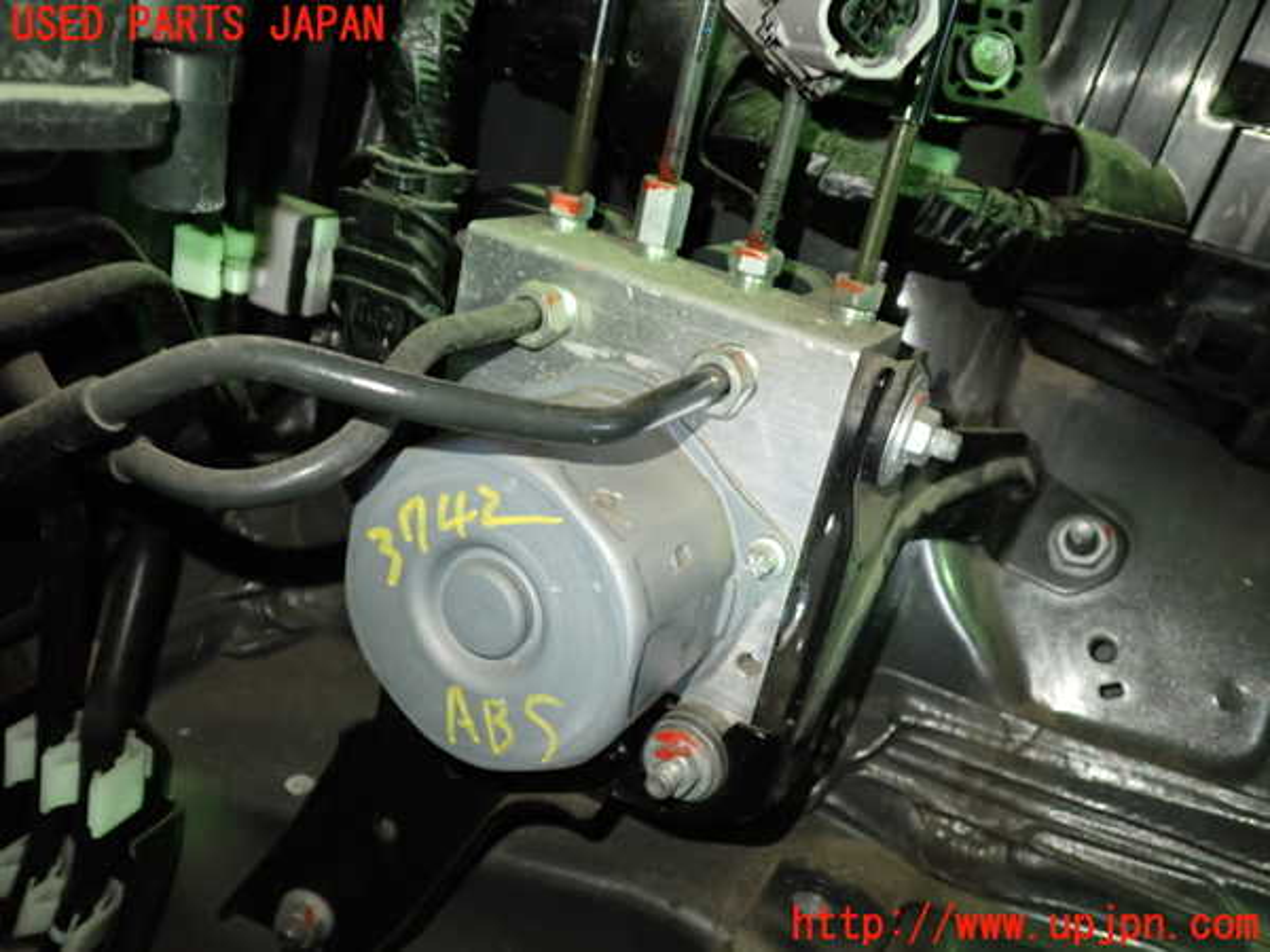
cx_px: 635
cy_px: 476
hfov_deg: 60.0
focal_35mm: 30
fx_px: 1101
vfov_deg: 46.8
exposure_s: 1/30
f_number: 2.3
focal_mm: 5.4
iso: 400
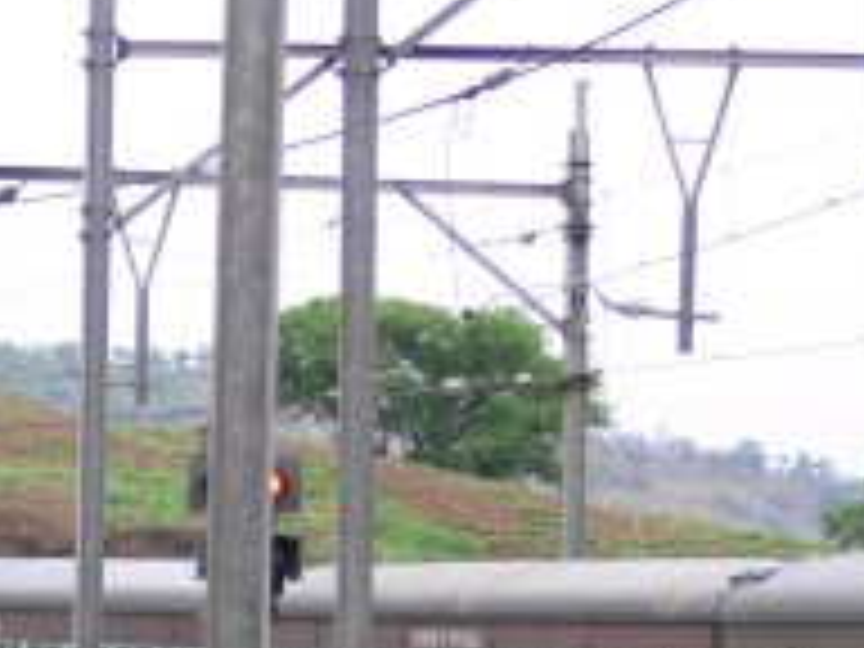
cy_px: 576
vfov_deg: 4.1
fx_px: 8985
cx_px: -130
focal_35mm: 360
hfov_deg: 5.5
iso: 80
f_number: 3.6
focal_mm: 29.8
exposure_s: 1/50
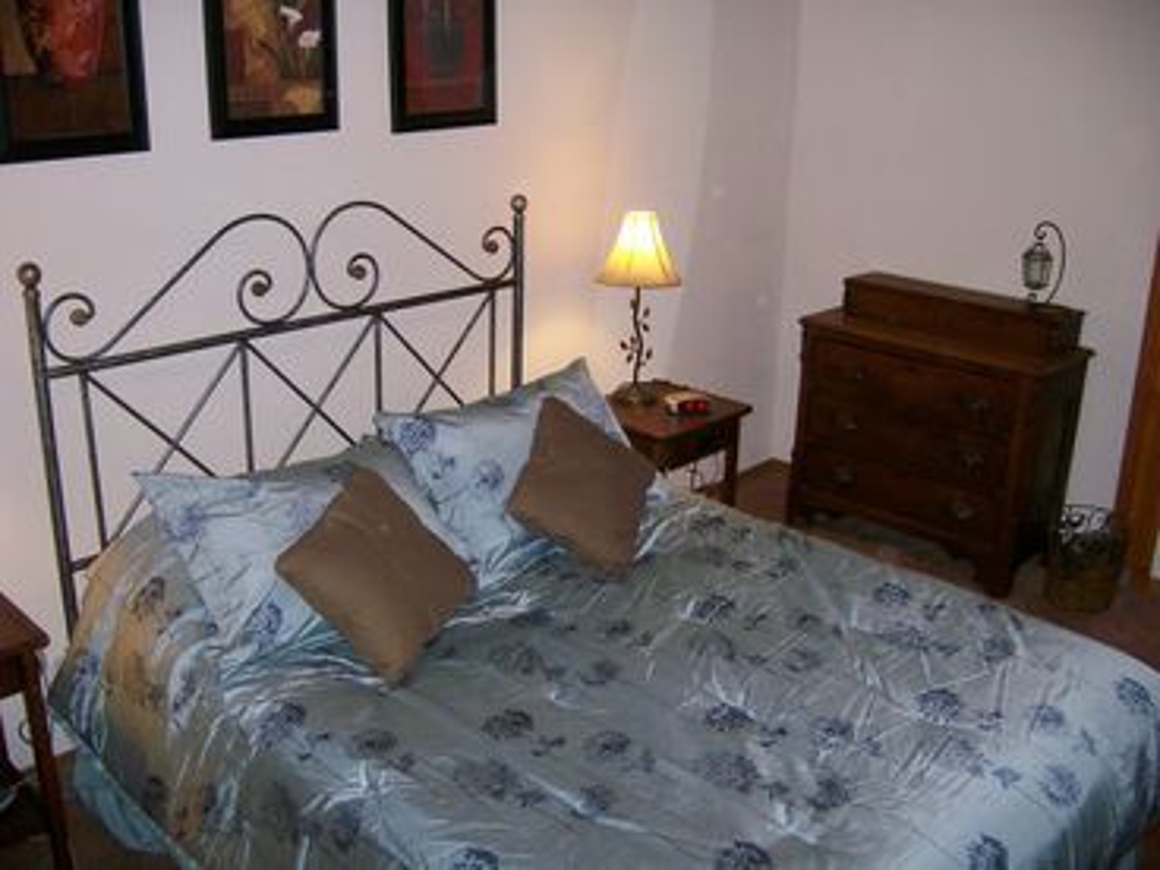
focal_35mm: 35
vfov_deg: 40.7
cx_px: 580
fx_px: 1173
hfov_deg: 52.6
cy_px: 435
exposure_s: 1/64
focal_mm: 5.8
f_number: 2.8
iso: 200
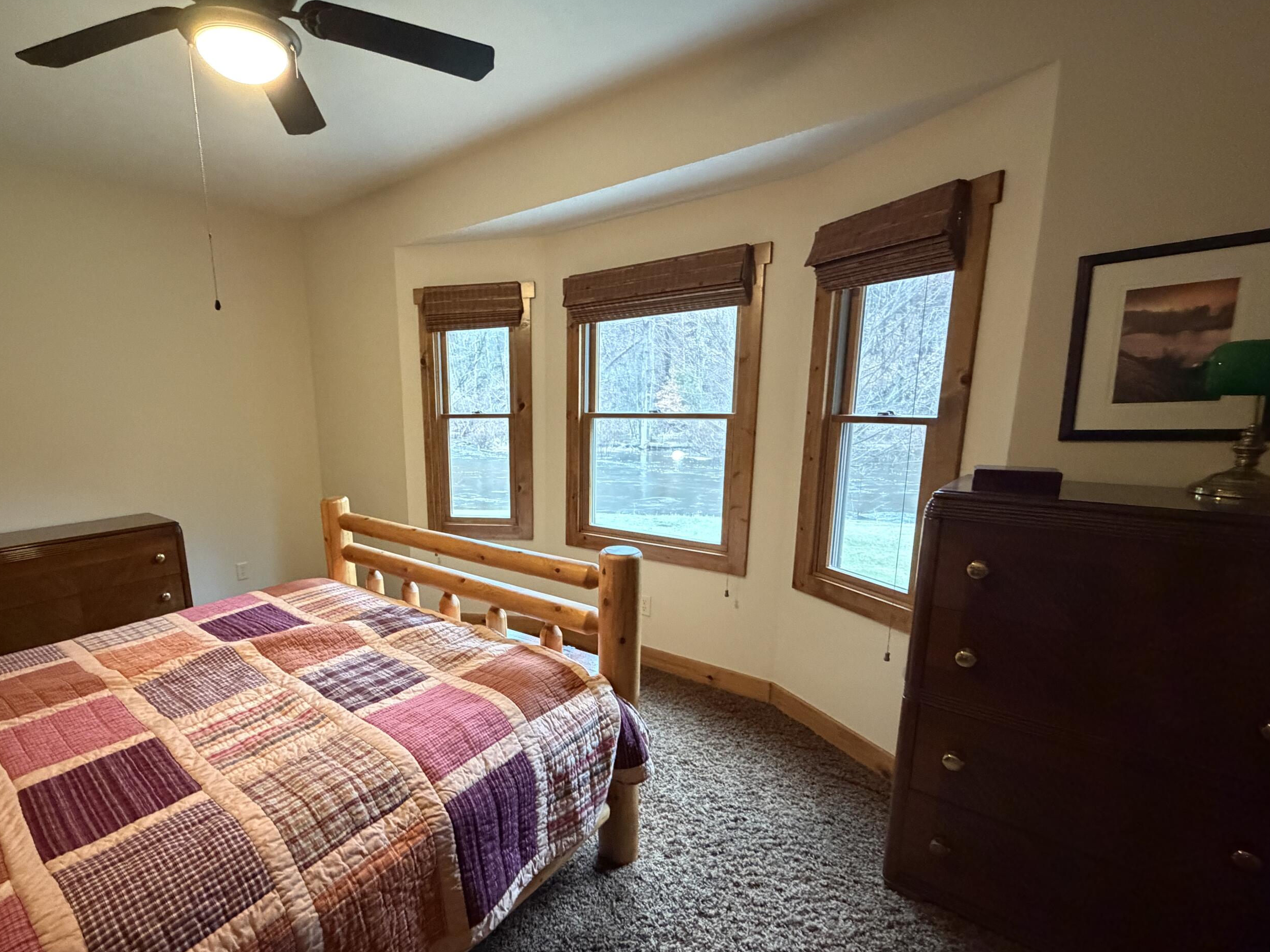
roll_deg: +1.0
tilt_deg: -10.4
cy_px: 521
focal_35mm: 17
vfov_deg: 74.5
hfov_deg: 90.1
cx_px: 519
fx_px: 624
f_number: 2.2
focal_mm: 2.22
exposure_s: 1/60
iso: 1000
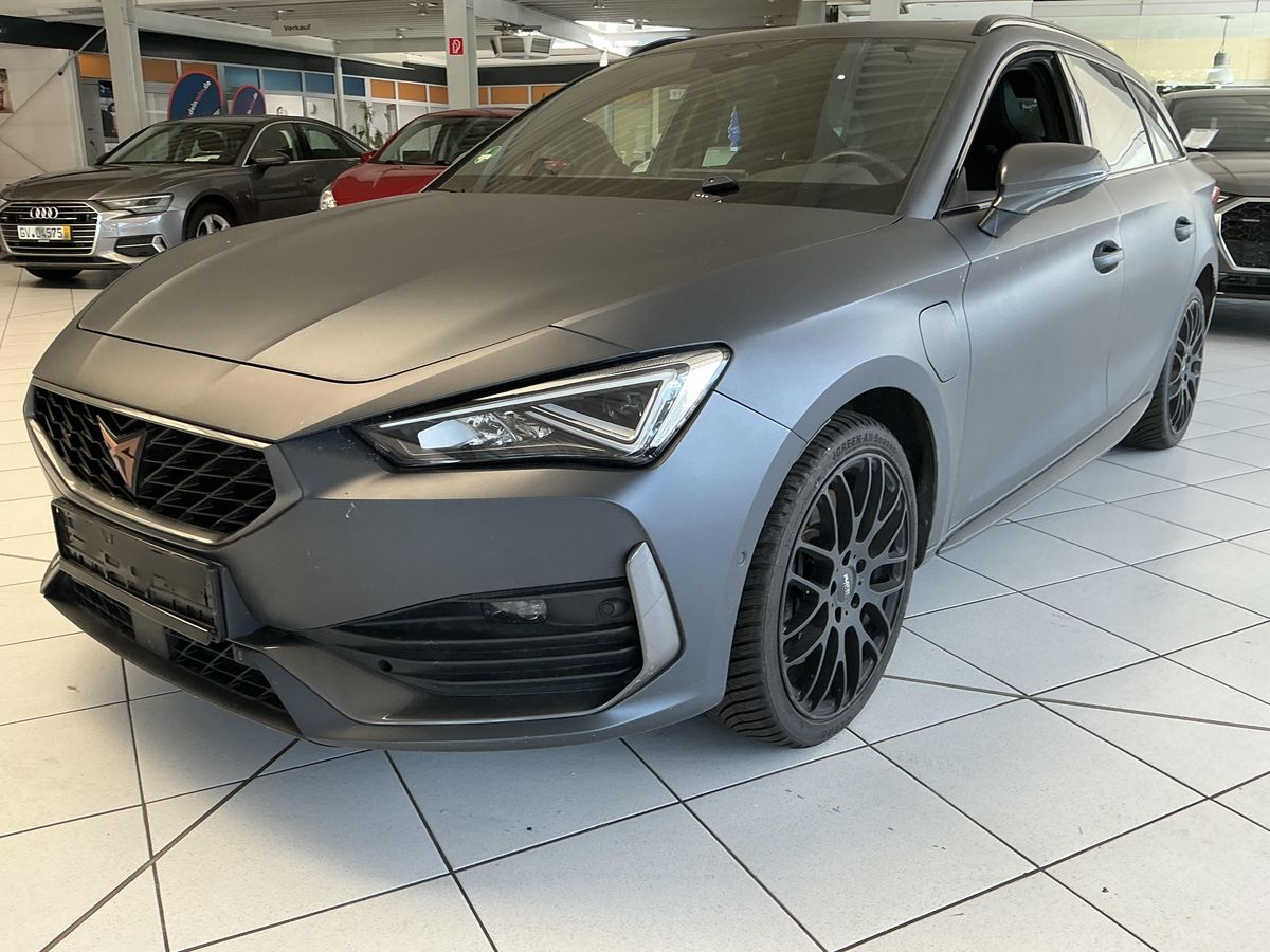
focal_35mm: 28
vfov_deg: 49.7
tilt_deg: -20.6
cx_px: 635
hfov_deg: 63.4
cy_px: 476
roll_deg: -0.4
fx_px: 1027
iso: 40
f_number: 1.8
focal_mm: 3
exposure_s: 1/122
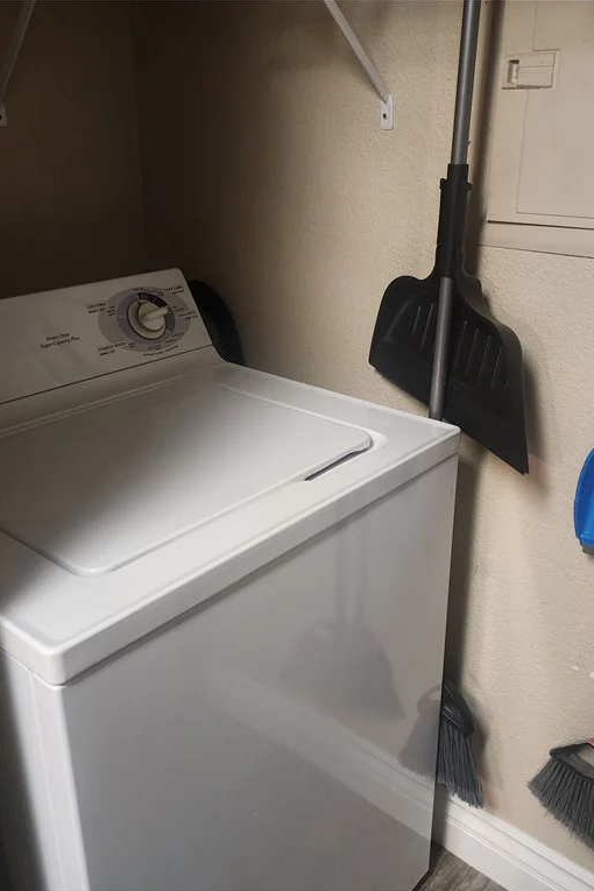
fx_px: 792
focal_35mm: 32
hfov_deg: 41.0
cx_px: 333
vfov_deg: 58.7
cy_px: 446
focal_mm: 6.4
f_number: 1.8
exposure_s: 1/60
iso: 500
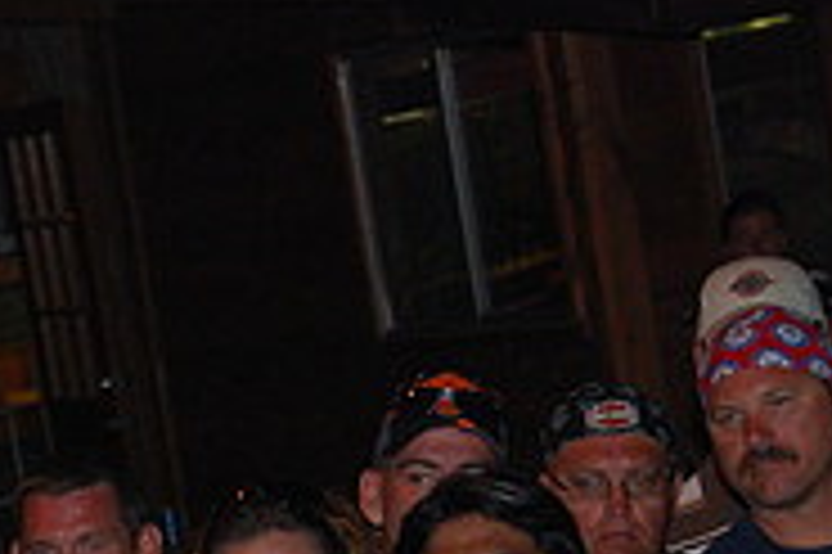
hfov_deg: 7.7
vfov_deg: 5.2
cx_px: -144
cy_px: 748
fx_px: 6096
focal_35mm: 264
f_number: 5.6
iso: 400
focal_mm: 56
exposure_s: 1/60
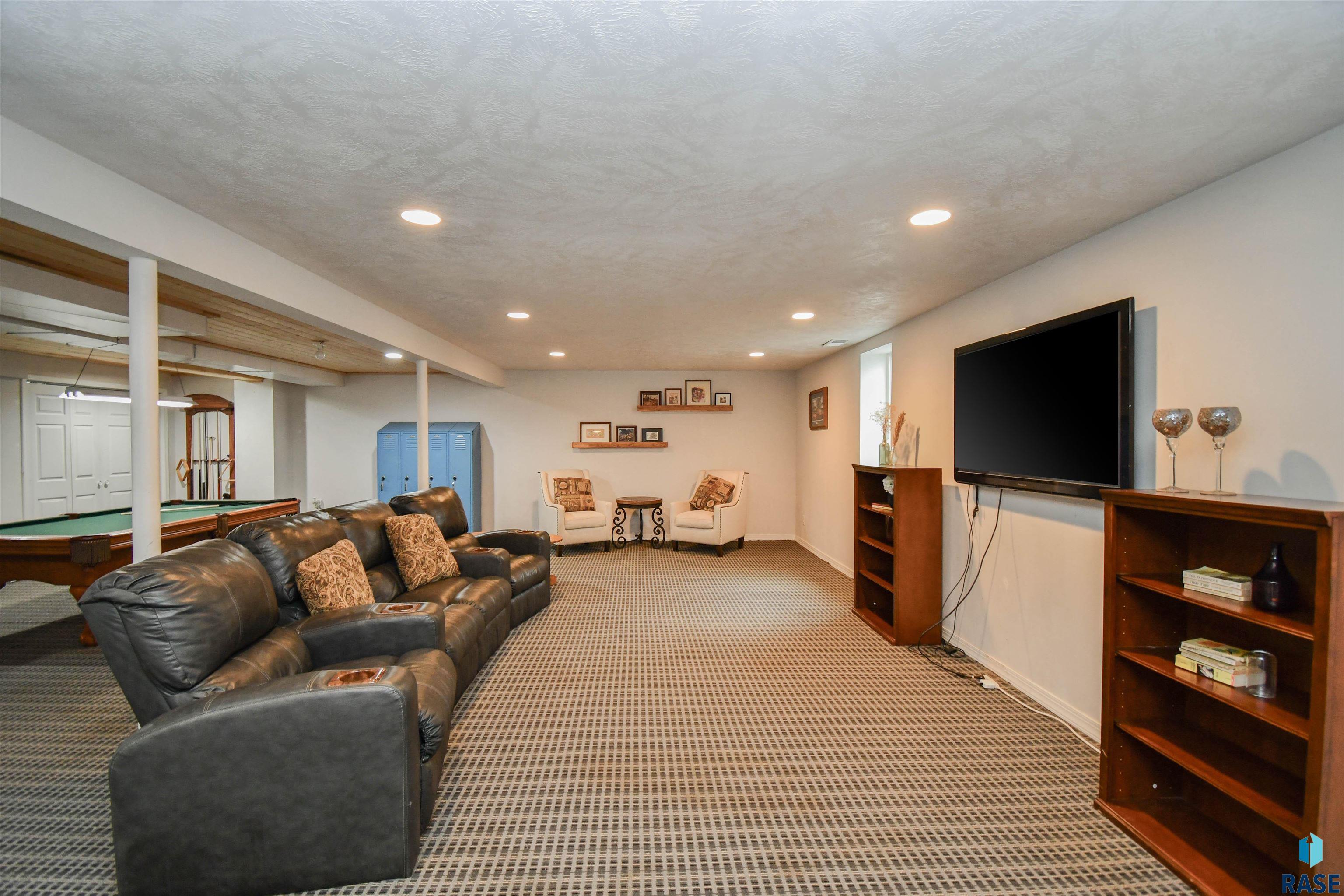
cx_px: 672
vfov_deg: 77.3
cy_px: 448
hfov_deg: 100.4
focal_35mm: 15
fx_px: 560
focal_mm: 10
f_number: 4.5
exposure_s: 1/25
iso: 1250
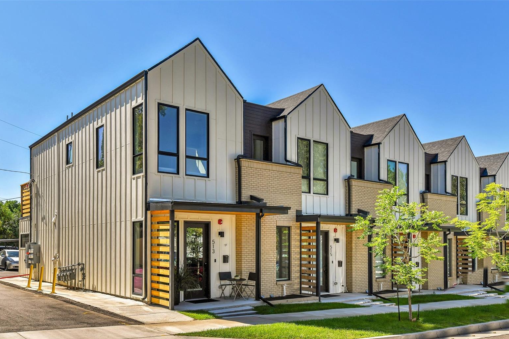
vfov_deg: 42.3
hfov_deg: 60.3
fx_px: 438
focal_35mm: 31
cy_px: 175
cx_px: 250
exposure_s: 1/640
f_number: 8
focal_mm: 30
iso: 400
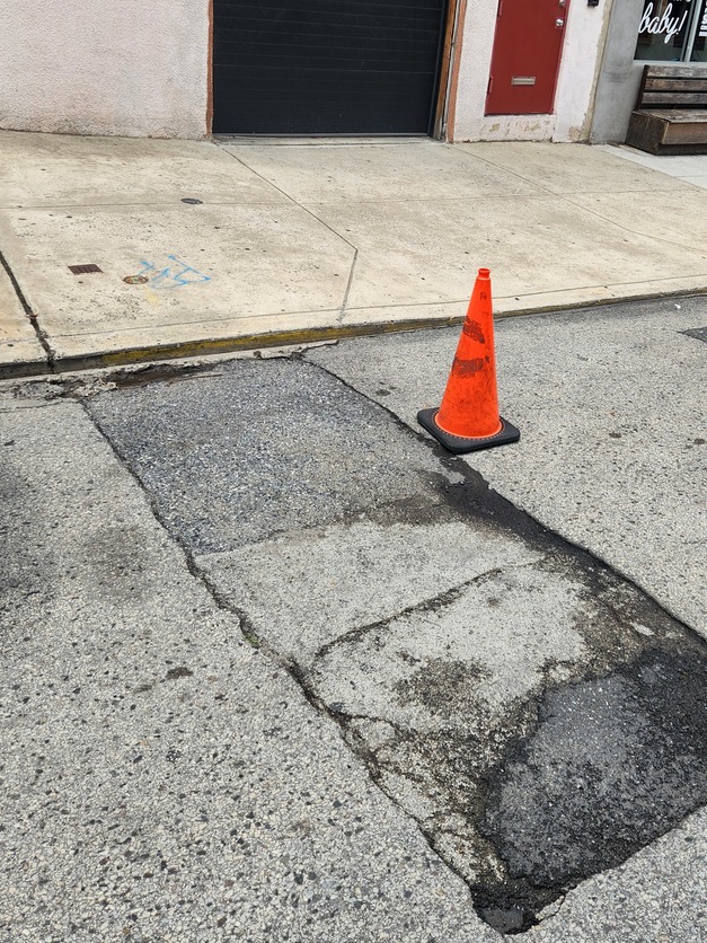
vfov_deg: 54.6
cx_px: 419
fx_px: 899
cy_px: 343
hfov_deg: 42.8
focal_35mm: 33
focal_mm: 5.4
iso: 20
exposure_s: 1/866
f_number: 1.8
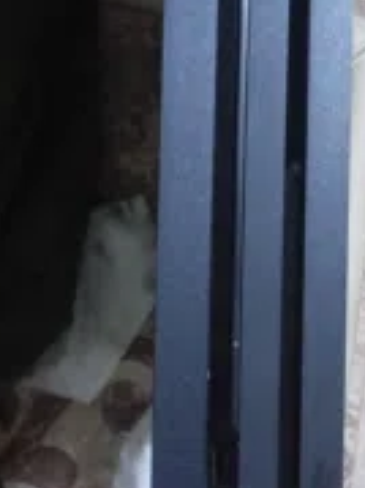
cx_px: 267
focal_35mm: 56
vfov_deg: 33.9
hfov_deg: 25.8
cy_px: 149
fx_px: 788
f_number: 1.8
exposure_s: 1/20
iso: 1014
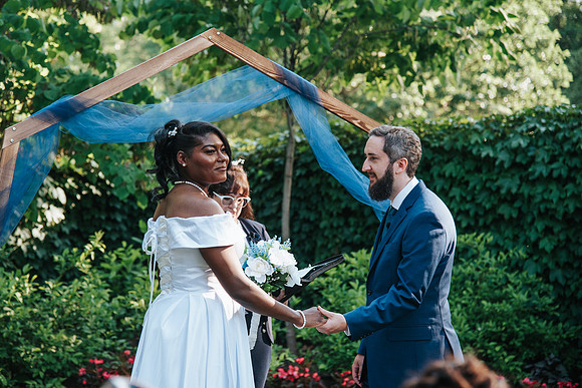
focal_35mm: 92
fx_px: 1491
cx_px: 270
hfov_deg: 22.1
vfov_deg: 14.8
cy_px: 180
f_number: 4
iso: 400
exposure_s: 1/250
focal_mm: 86
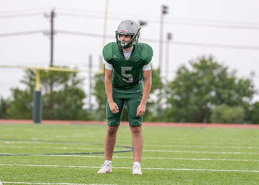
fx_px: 1538
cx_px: 125
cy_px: 88
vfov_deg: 6.9
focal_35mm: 209
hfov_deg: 9.6
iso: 500
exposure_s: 1/3200
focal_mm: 151
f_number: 2.8
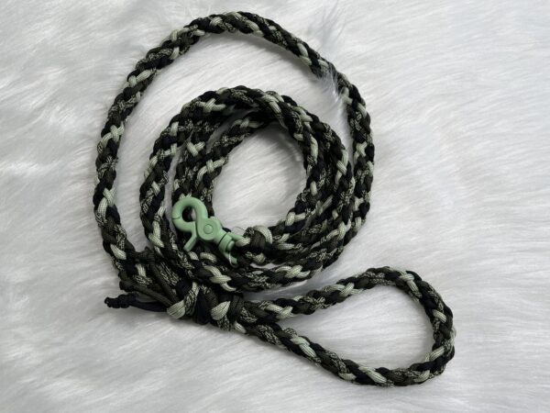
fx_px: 413
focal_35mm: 26
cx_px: 275
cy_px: 206
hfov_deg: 67.3
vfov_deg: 53.1
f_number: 1.6
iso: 32
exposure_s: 1/134
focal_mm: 5.1
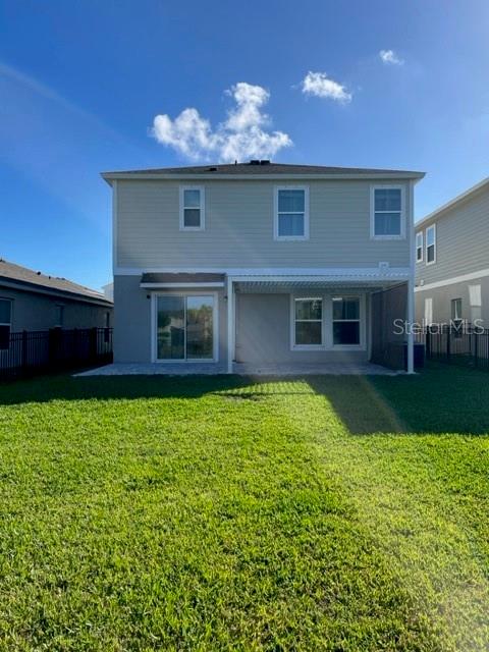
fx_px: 490
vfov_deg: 67.3
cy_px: 326
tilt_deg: -0.2
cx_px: 244
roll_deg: +0.0
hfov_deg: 53.1
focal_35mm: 26
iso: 32
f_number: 1.6
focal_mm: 4.2
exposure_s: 1/3300
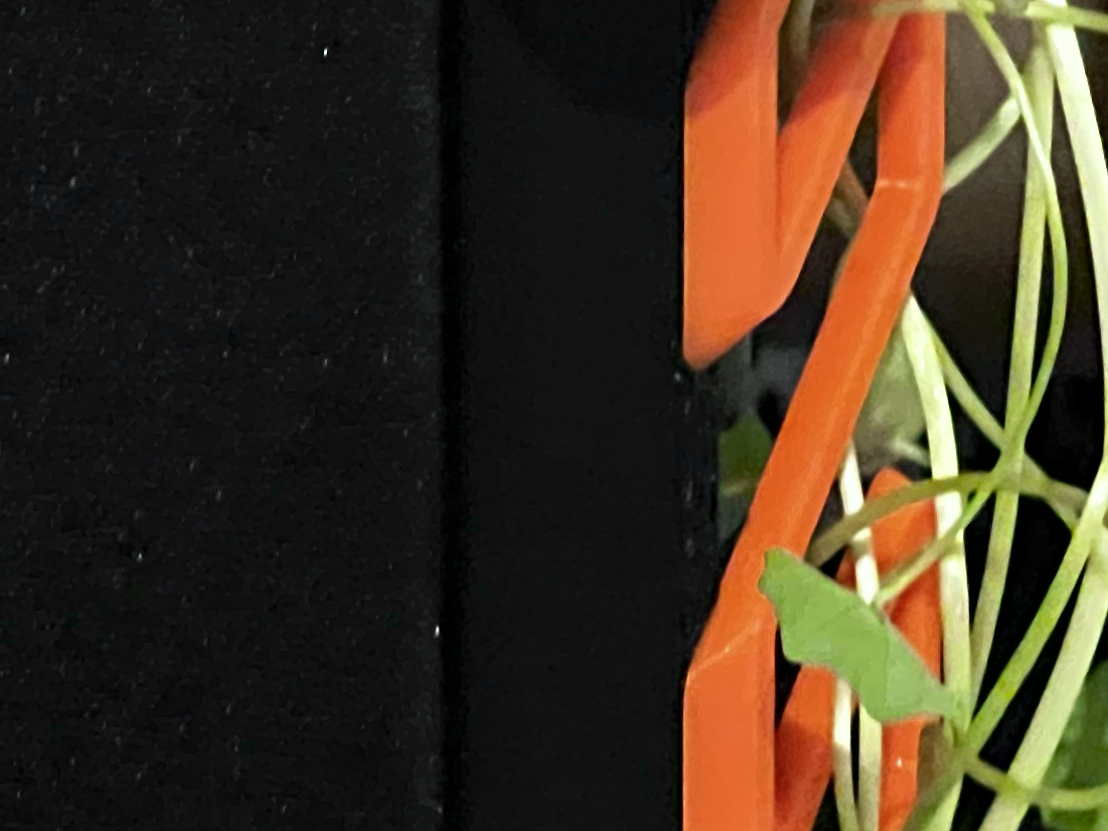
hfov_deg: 7.0
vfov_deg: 5.2
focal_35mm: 282
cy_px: -474
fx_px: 9027
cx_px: 885
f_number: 2.8
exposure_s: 1/25
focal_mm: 9
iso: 1600
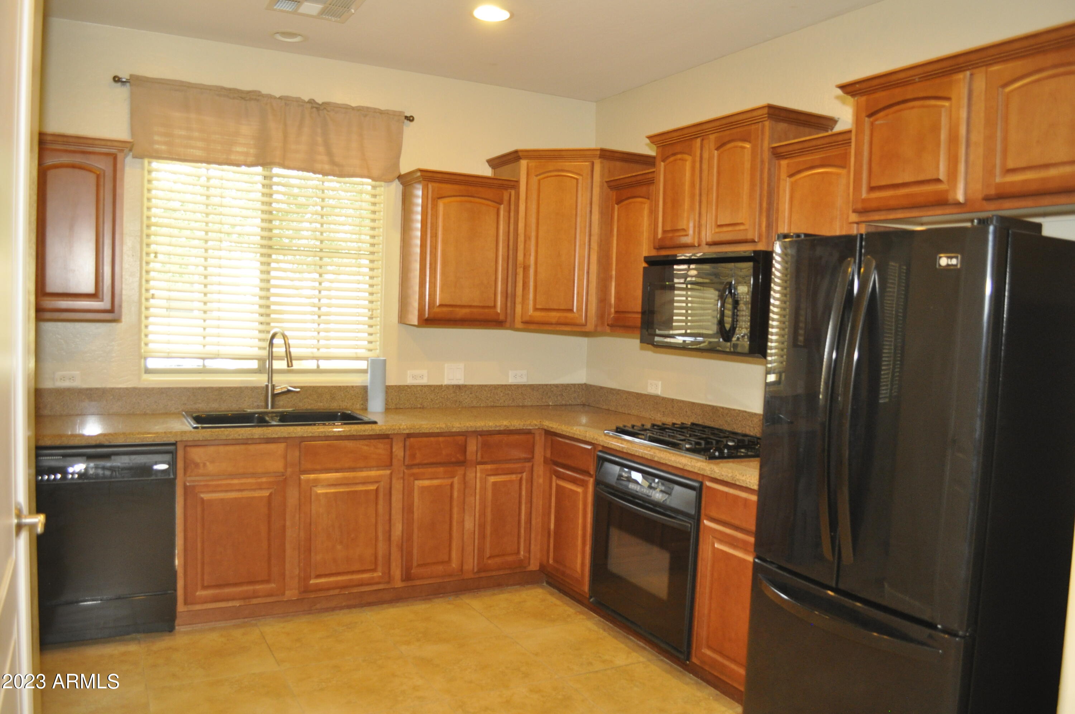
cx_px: 538
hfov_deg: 67.4
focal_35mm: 27
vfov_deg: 47.8
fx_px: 805
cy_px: 357
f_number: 4
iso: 800
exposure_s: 1/60
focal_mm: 18
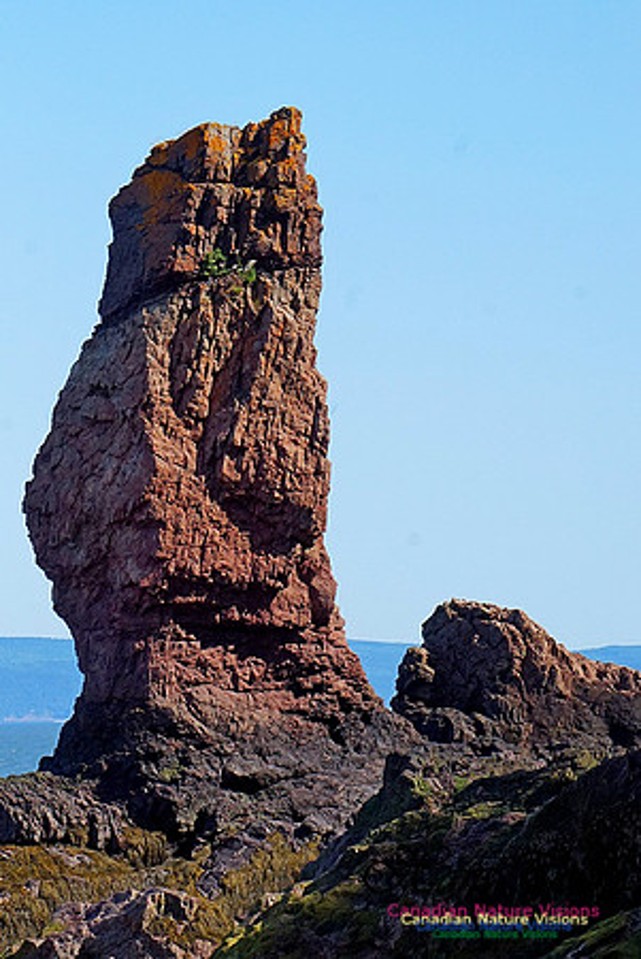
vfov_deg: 11.8
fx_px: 4636
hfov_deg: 7.9
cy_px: 480
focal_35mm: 174
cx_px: 320
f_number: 13
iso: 1000
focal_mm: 116
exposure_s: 1/1000
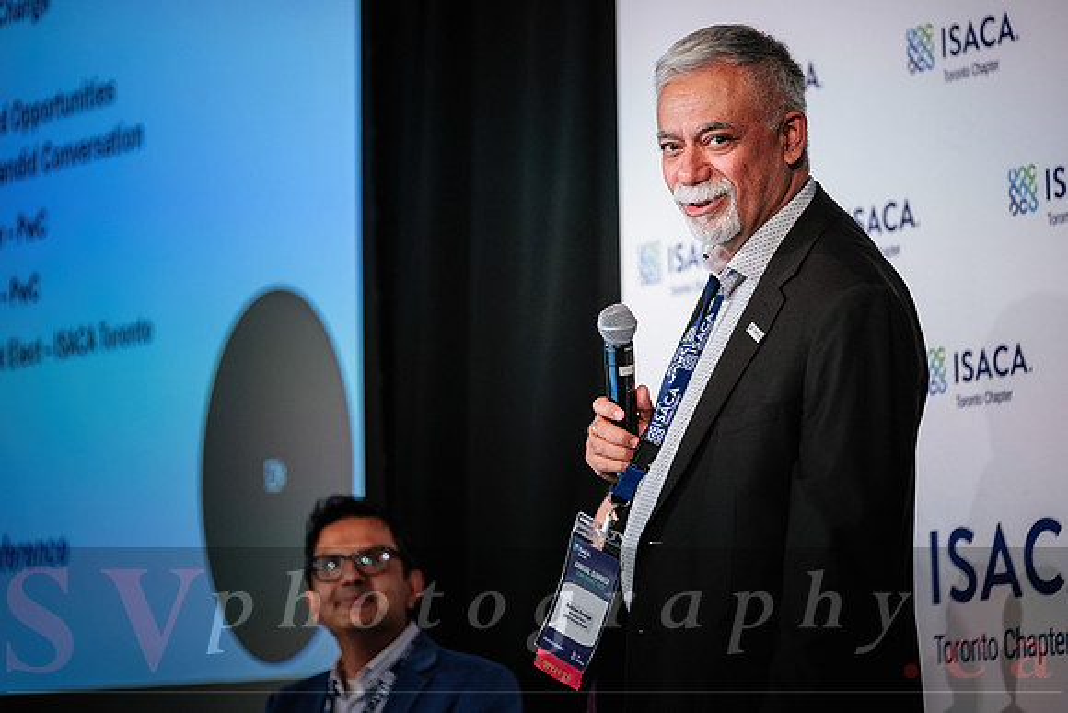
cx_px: 558
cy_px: 340
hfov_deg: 11.8
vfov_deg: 7.9
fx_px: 5148
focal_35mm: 173
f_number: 2.8
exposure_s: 1/80
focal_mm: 110.6
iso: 800
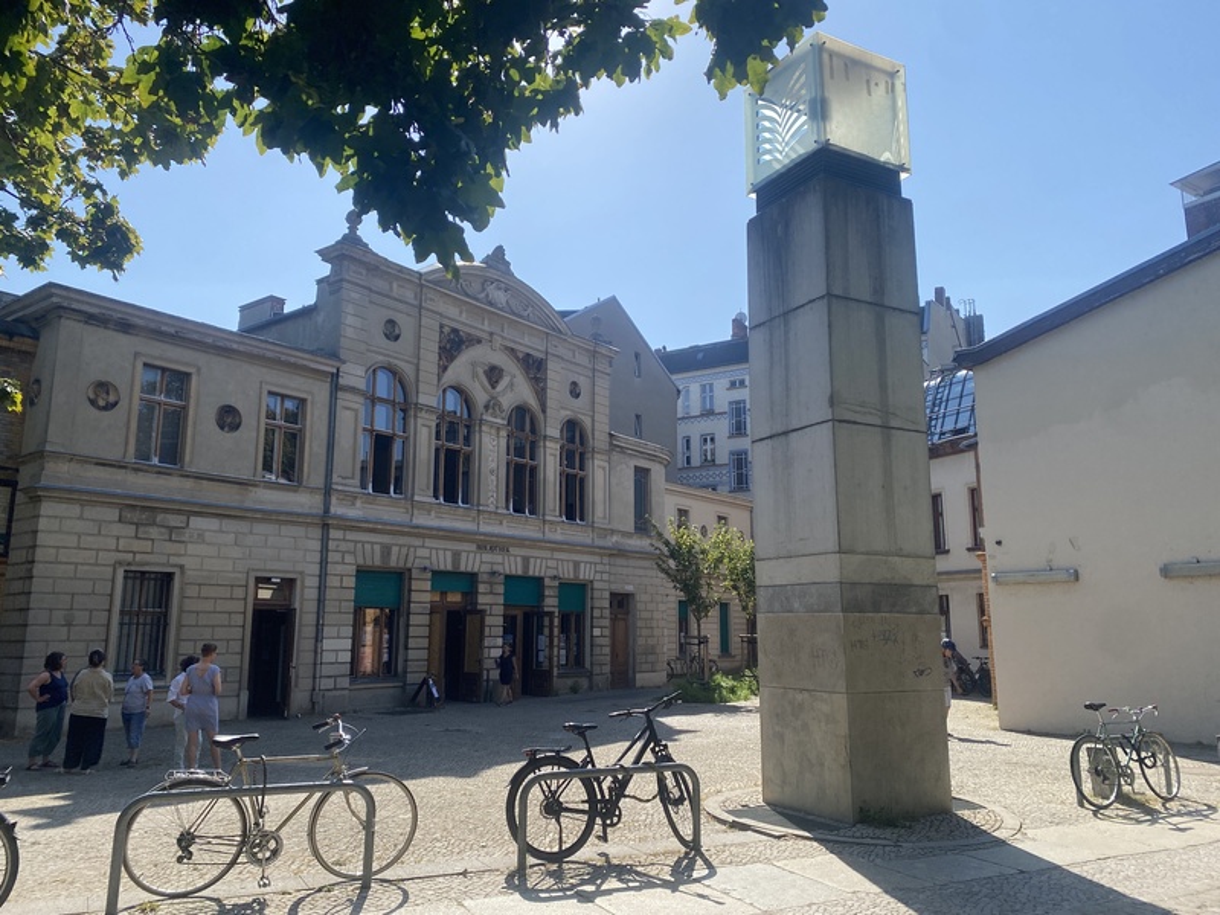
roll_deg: -0.2
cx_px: 610
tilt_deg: +9.4
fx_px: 916
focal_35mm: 26
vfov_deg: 53.1
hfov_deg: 67.3
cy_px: 458
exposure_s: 1/2967
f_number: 1.8
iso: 32
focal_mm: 4.25
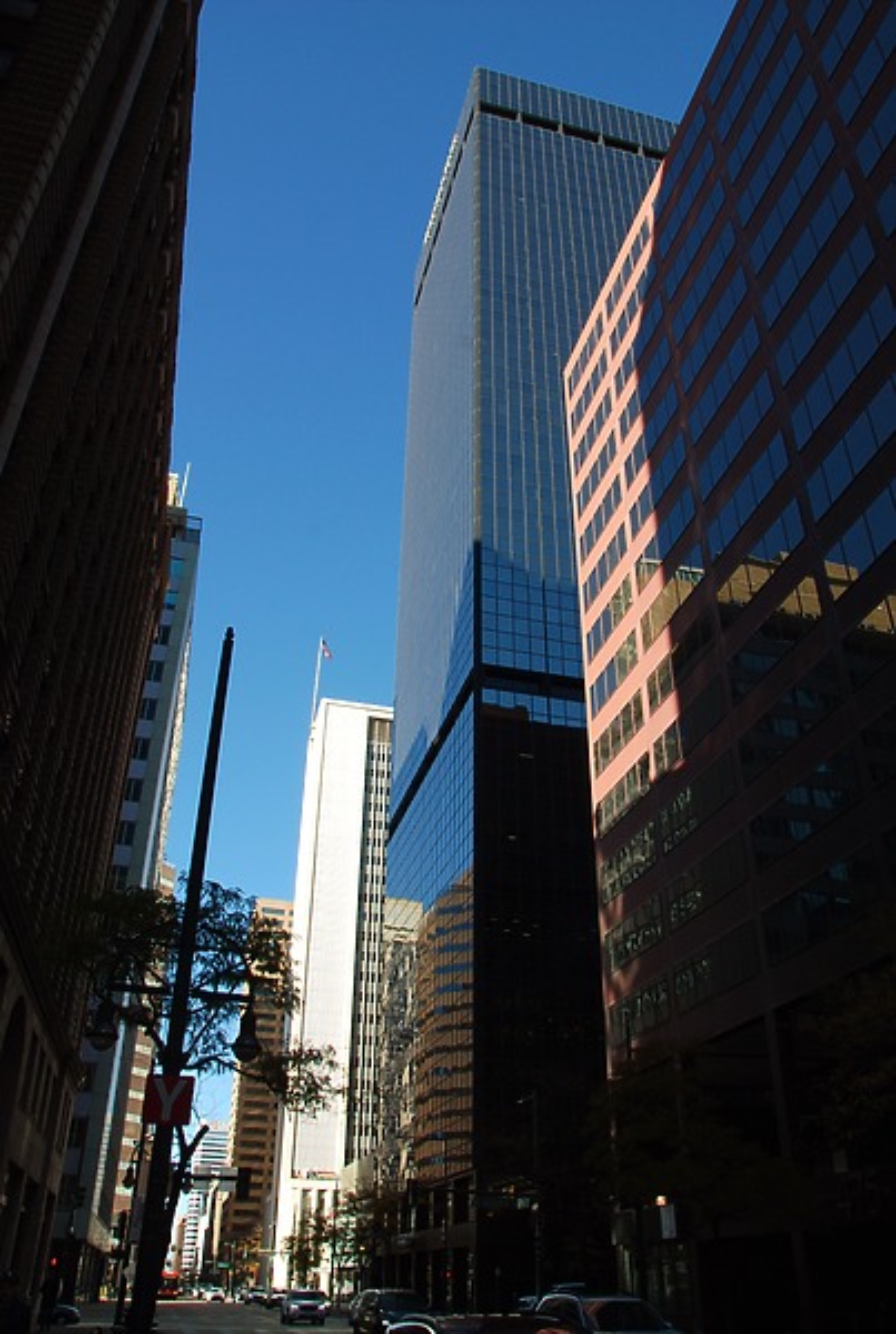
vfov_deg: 67.3
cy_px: 667
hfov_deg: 48.1
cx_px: 448
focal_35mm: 27
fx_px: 1003
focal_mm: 18
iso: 200
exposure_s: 1/200
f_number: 10
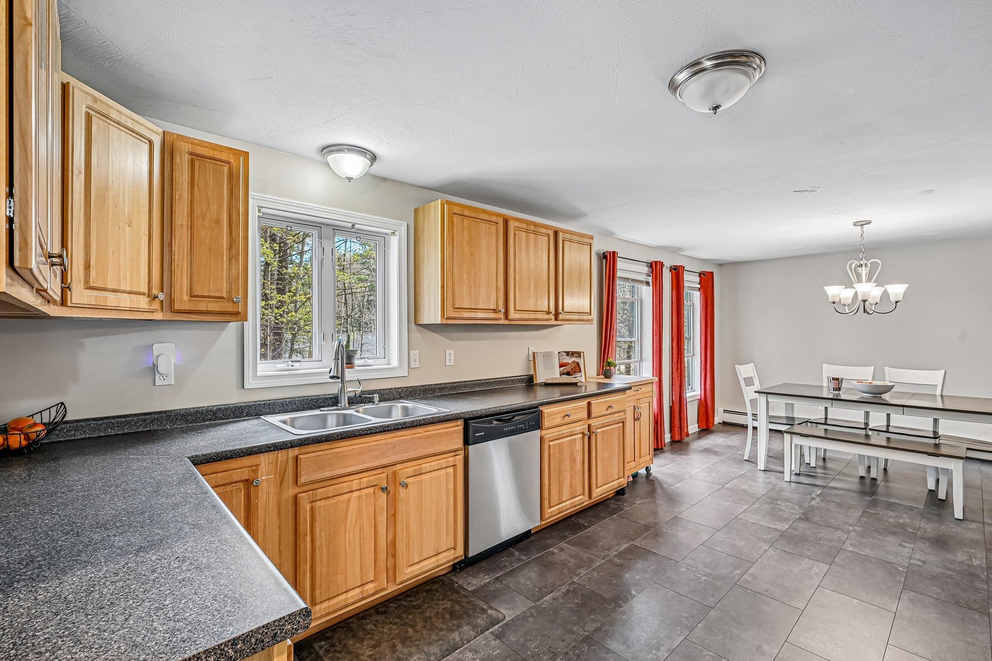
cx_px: 496
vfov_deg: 73.7
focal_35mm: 16
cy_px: 330
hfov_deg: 96.7
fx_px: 441
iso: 400
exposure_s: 1/8
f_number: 8
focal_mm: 16
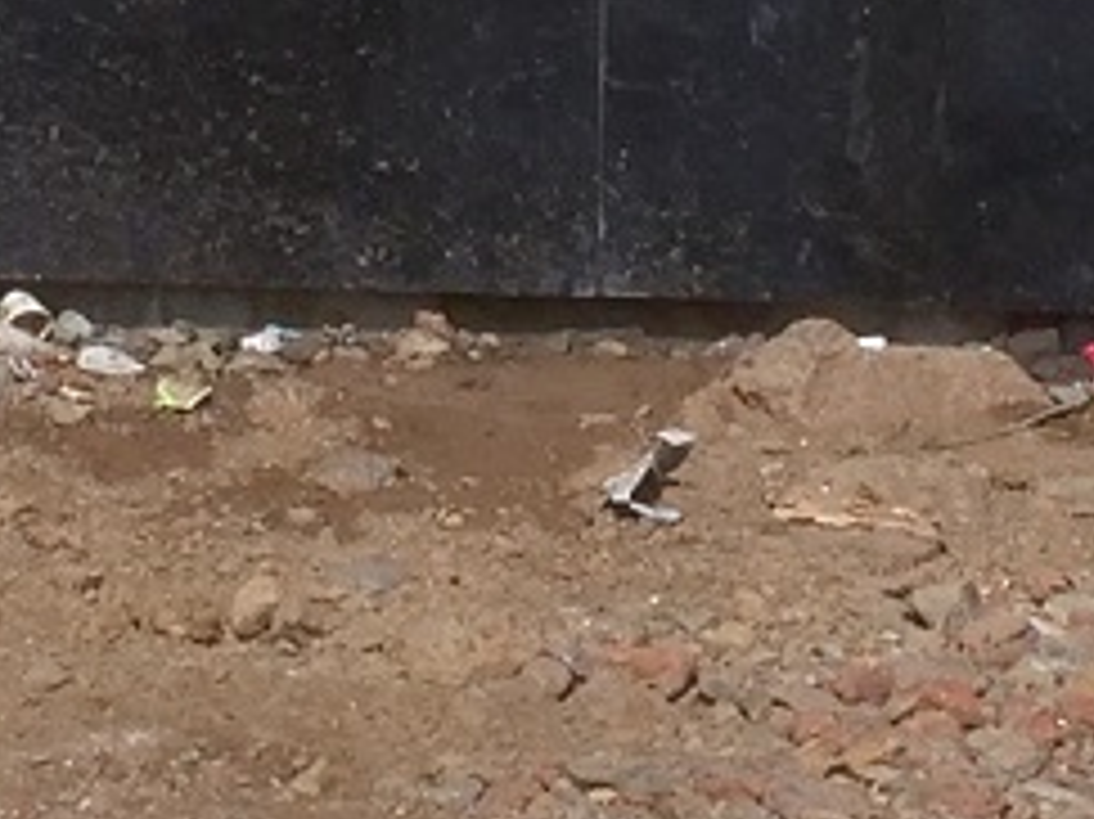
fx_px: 8908
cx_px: 149
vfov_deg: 5.0
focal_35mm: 282
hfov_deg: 7.0
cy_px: -1793
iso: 800
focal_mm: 22
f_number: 22
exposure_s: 1/250
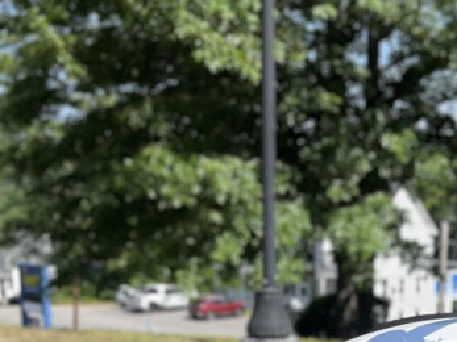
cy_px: 404
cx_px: 356
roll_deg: +0.3
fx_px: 1056
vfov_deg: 17.6
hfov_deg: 24.1
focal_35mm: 80
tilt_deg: -11.7
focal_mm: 5.1
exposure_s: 1/1558
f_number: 1.6
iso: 50
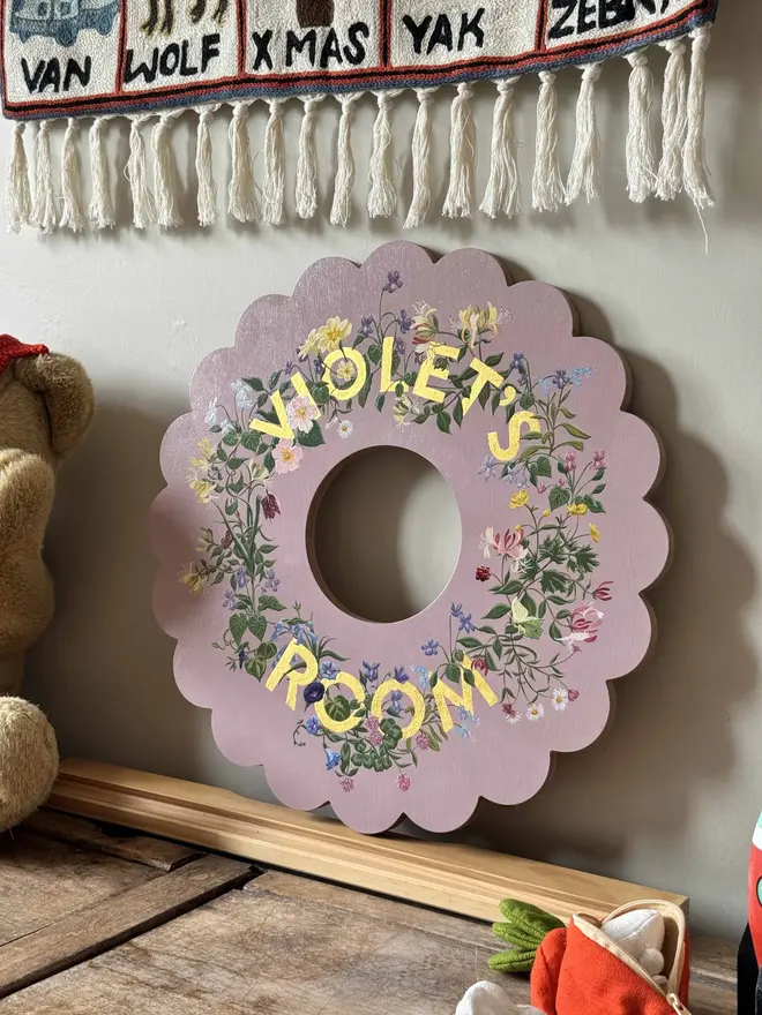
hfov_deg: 30.3
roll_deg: -2.0
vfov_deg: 39.7
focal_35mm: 48
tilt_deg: -4.9
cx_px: 381
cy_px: 508
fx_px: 1409
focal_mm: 6.76
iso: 160
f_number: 1.78
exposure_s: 1/60
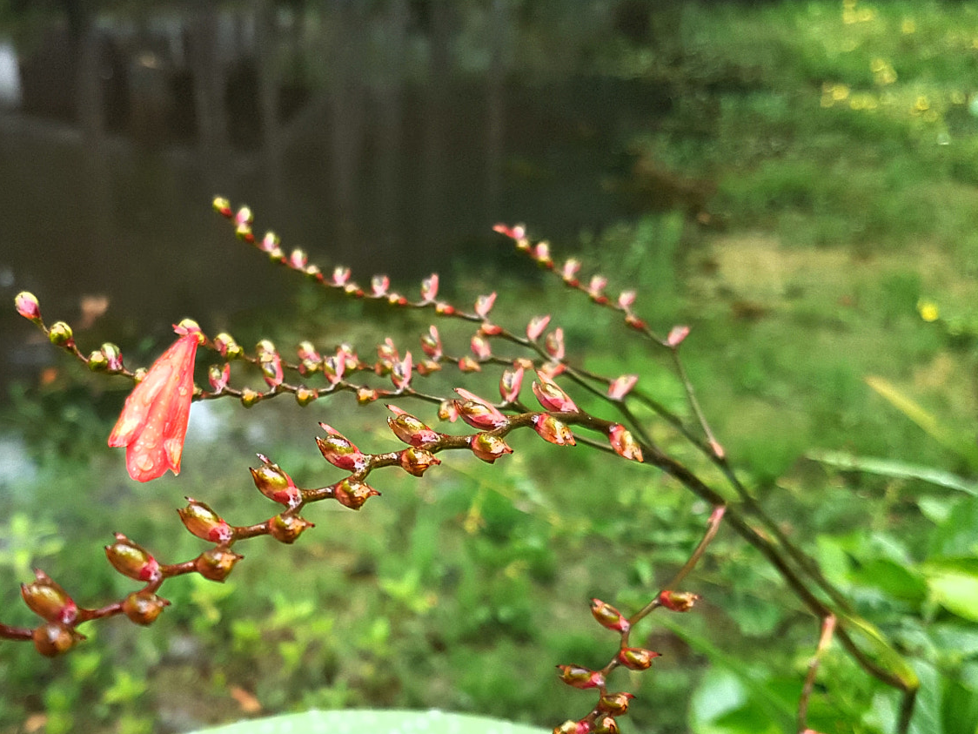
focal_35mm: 37
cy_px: 501
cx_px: 338
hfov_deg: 49.4
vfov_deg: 38.2
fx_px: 1045
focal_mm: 4.2
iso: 125
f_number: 1.7
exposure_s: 1/60
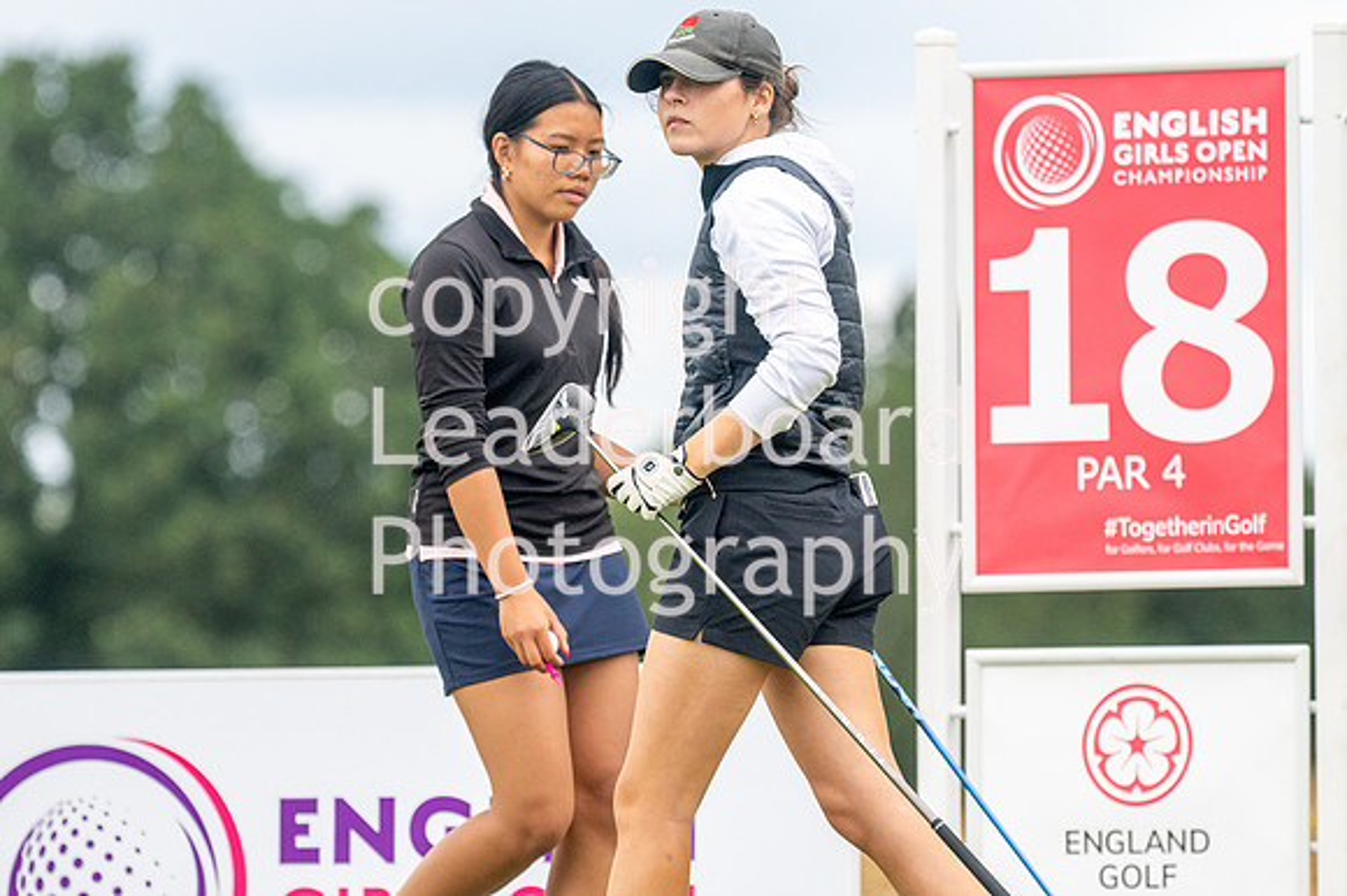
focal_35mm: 548
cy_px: 386
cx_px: 526
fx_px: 20508
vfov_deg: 2.5
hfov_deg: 3.8
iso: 400
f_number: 5
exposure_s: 1/1600
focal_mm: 300
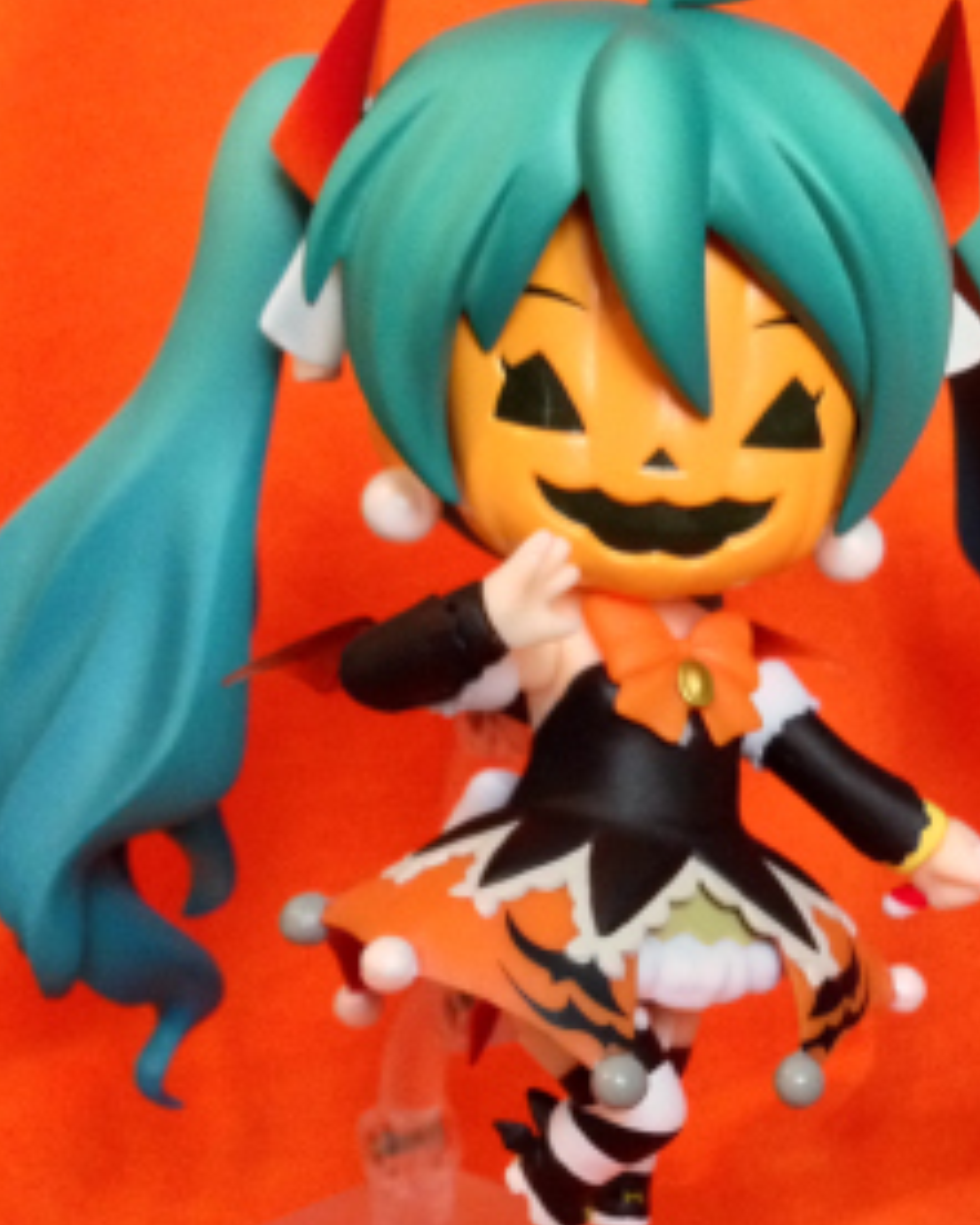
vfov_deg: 29.9
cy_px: 788
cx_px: 843
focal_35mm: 63
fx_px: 2283
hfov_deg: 23.7
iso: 400
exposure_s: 1/20
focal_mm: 4.12
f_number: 2.4
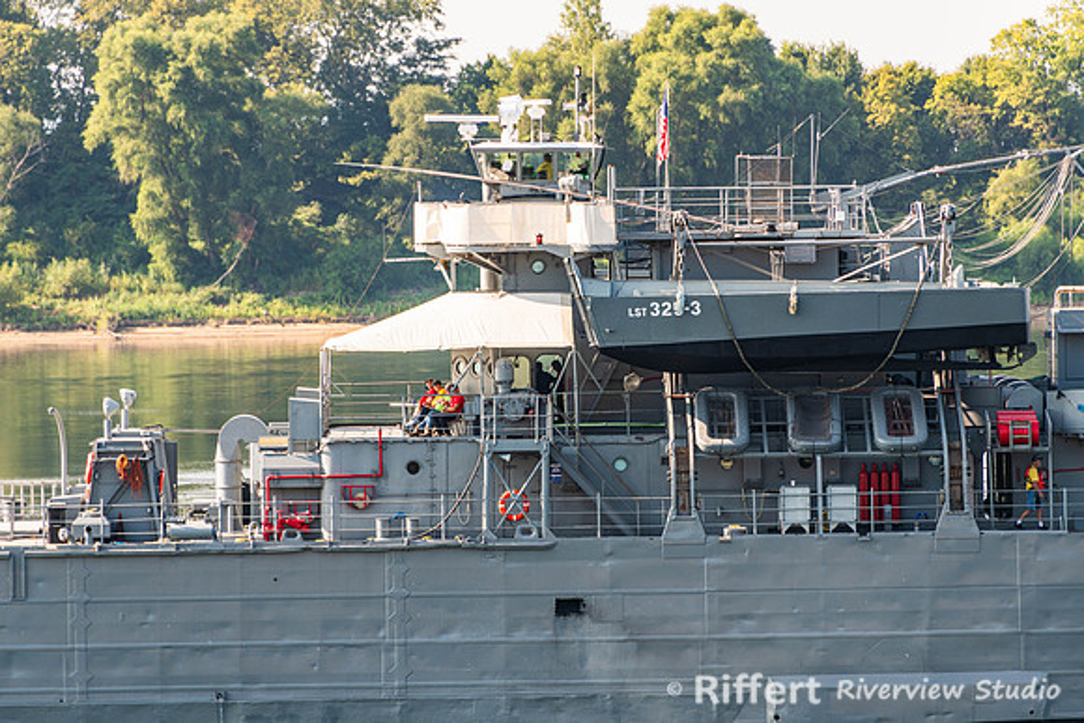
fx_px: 9139
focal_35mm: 303
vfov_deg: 4.5
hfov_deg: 6.8
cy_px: 362
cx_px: 542
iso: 140
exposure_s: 1/250
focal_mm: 300
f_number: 8
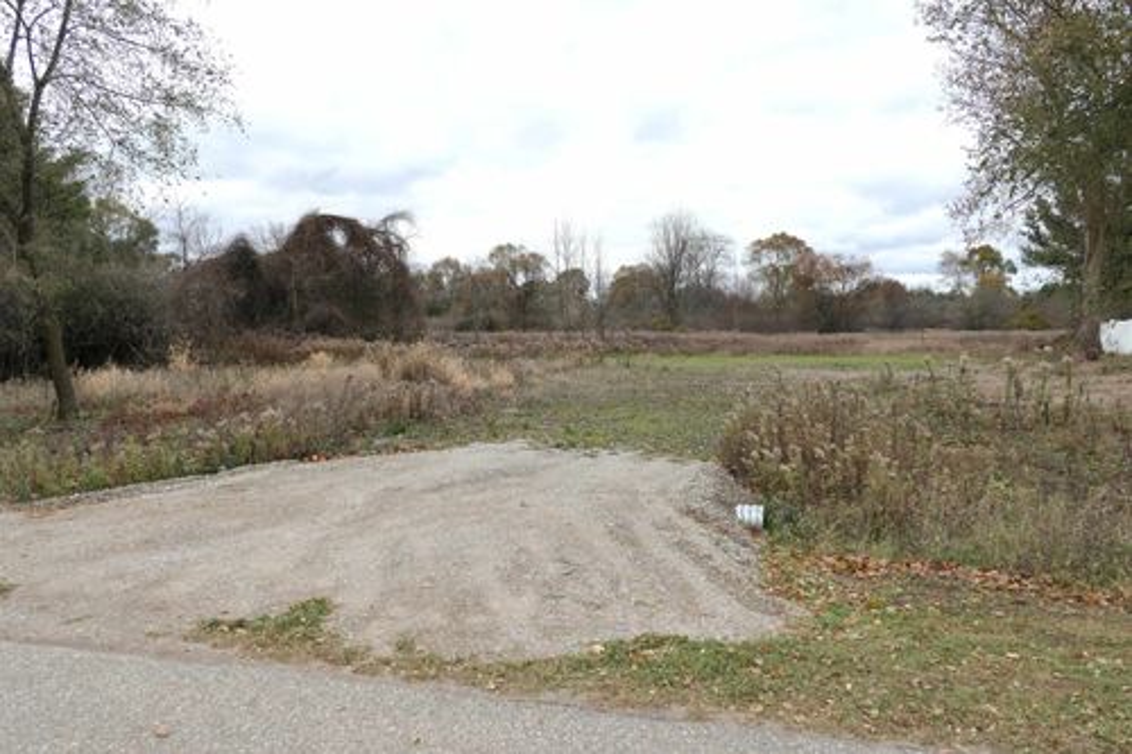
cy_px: 377
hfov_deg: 73.8
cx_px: 566
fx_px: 754
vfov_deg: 53.1
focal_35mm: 24
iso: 125
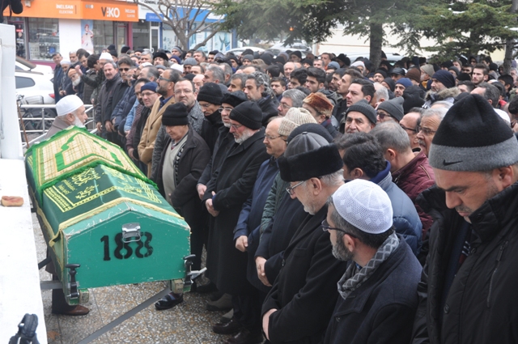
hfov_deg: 42.4
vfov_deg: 28.9
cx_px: 259
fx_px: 668
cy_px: 172
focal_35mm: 46
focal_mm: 31
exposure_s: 1/125
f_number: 5.6
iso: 360
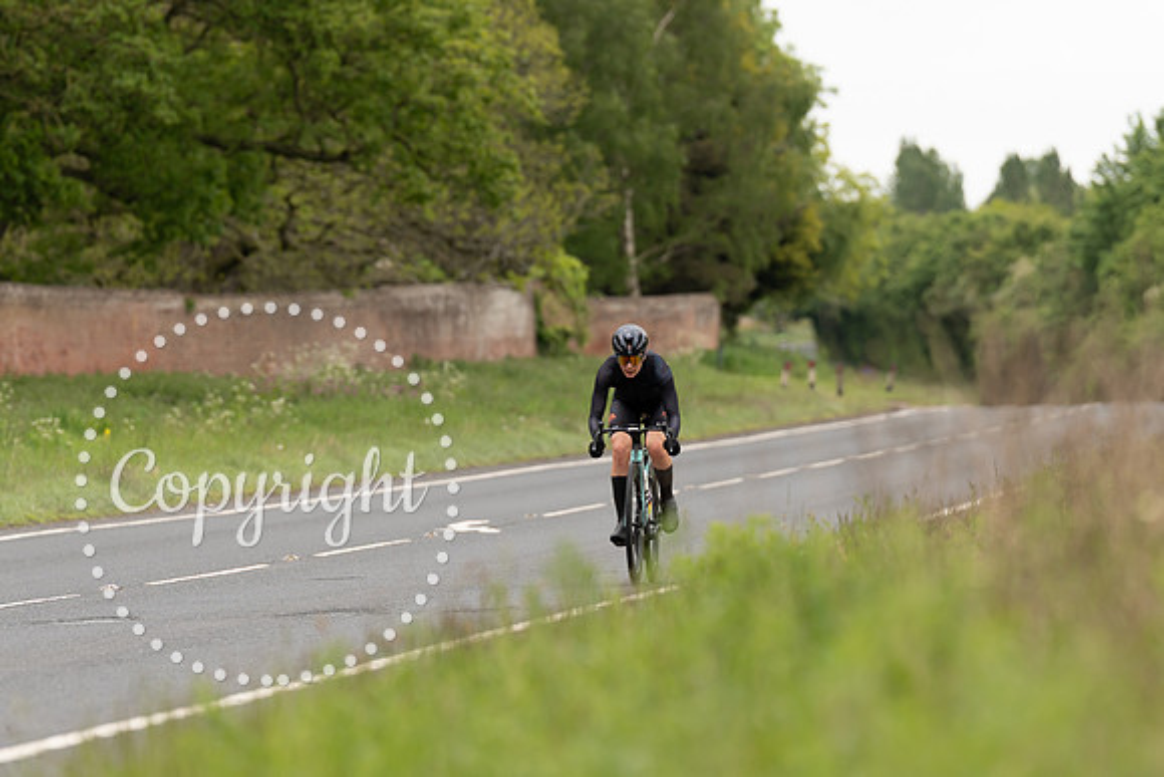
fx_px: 9761
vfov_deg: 4.6
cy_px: 368
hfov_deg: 6.8
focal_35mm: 302
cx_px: 617
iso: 250
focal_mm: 200
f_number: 3.5
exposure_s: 1/1000
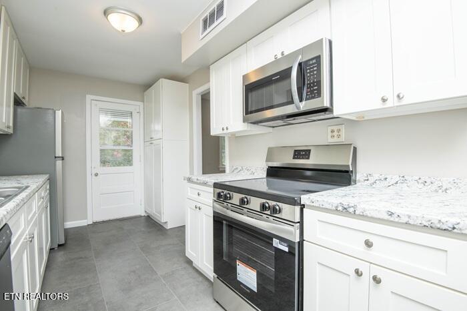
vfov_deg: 73.7
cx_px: 234
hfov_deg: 96.8
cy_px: 156
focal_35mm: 16
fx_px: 207
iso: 500
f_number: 10
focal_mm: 16
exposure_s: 1/160
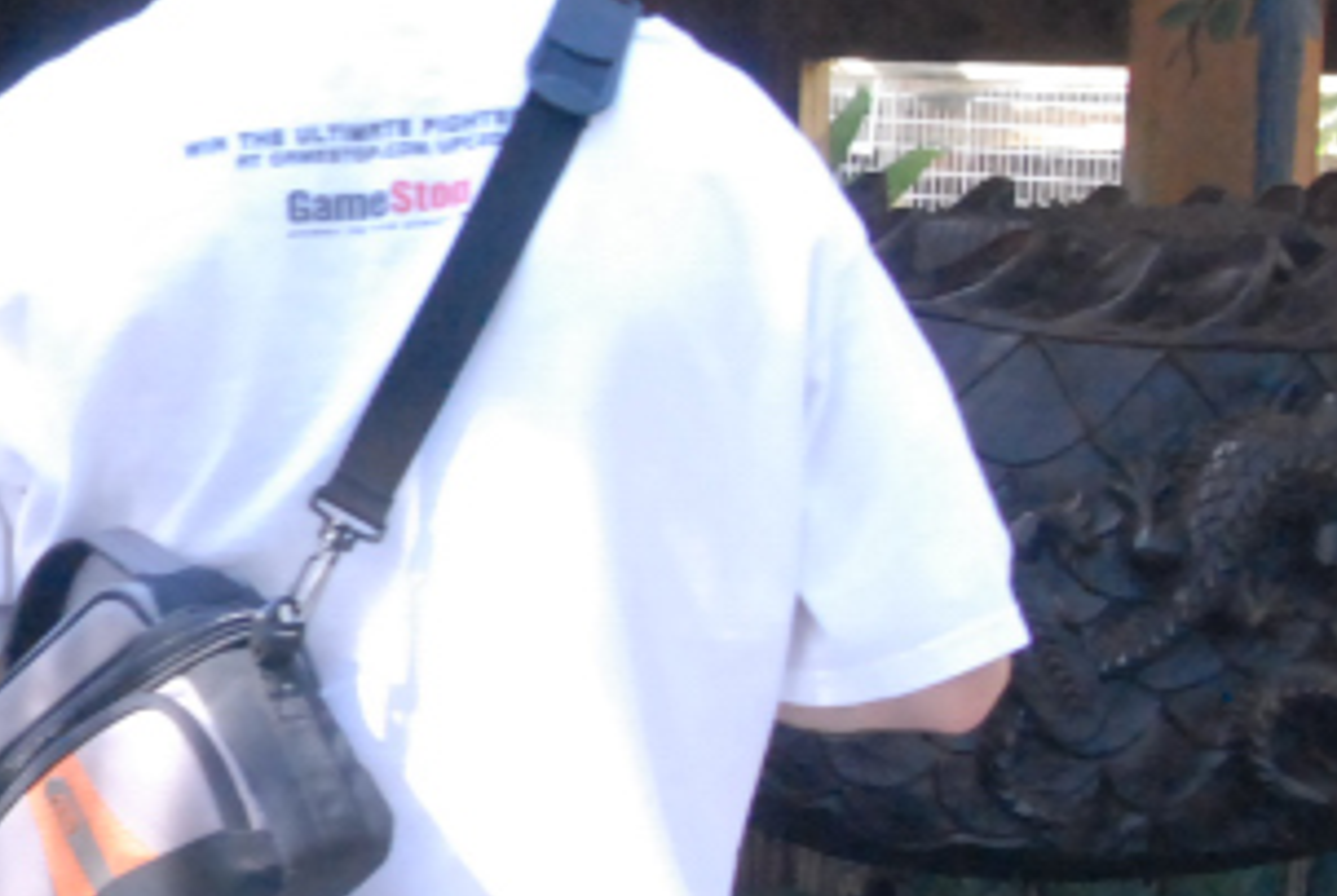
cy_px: 313
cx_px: -631
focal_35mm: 179
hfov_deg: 11.1
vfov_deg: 7.7
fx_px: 6657
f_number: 7.1
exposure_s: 1/50
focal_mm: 28
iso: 1100
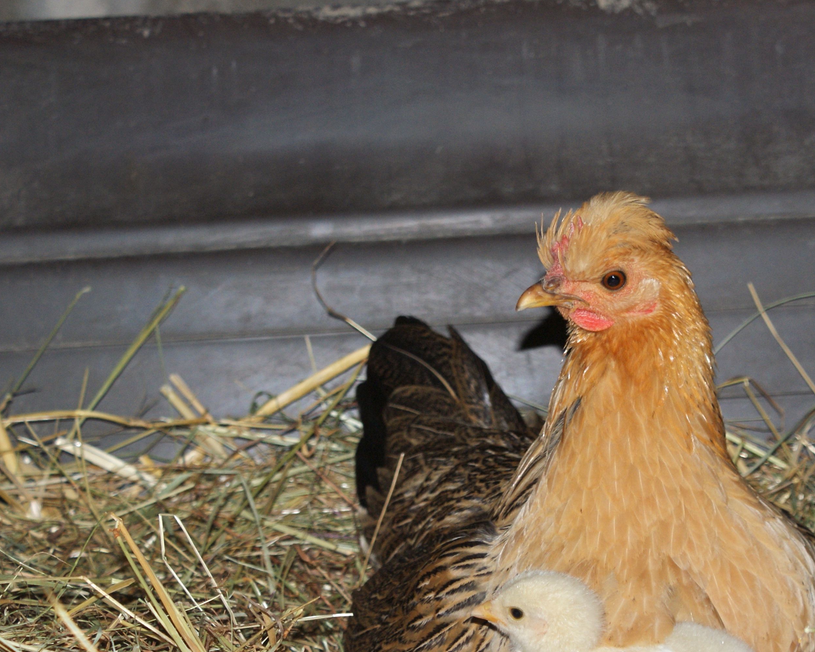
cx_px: 573
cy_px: 392
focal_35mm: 120
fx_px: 2888
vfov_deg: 12.9
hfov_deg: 16.0
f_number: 5.6
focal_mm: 55
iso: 400
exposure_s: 1/80
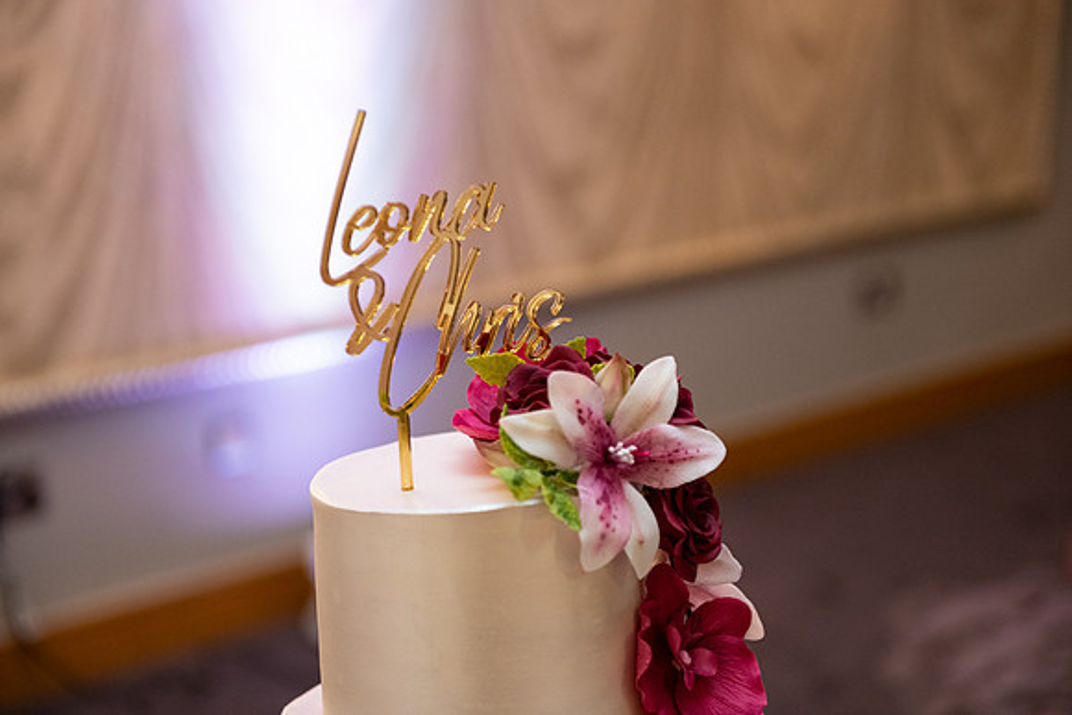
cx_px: 536
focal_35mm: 70
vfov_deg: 19.5
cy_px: 358
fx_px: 2085
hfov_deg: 28.8
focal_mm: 70
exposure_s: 1/160
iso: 1250
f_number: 3.5
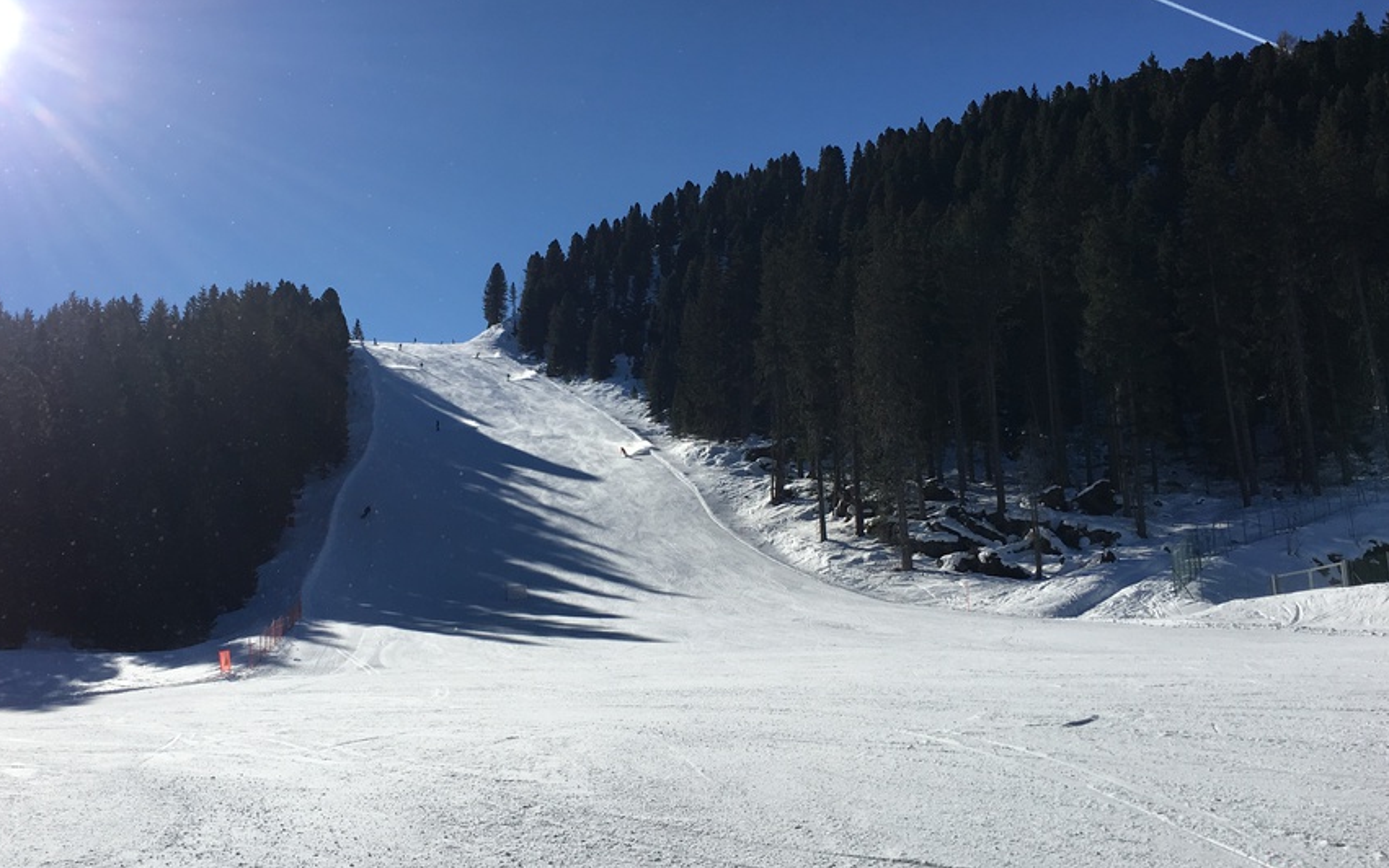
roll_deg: -0.7
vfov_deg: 34.4
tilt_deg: +13.6
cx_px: 609
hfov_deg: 52.6
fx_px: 1401
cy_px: 460
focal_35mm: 37
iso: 25
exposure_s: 1/3663
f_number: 2.2
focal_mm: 4.15
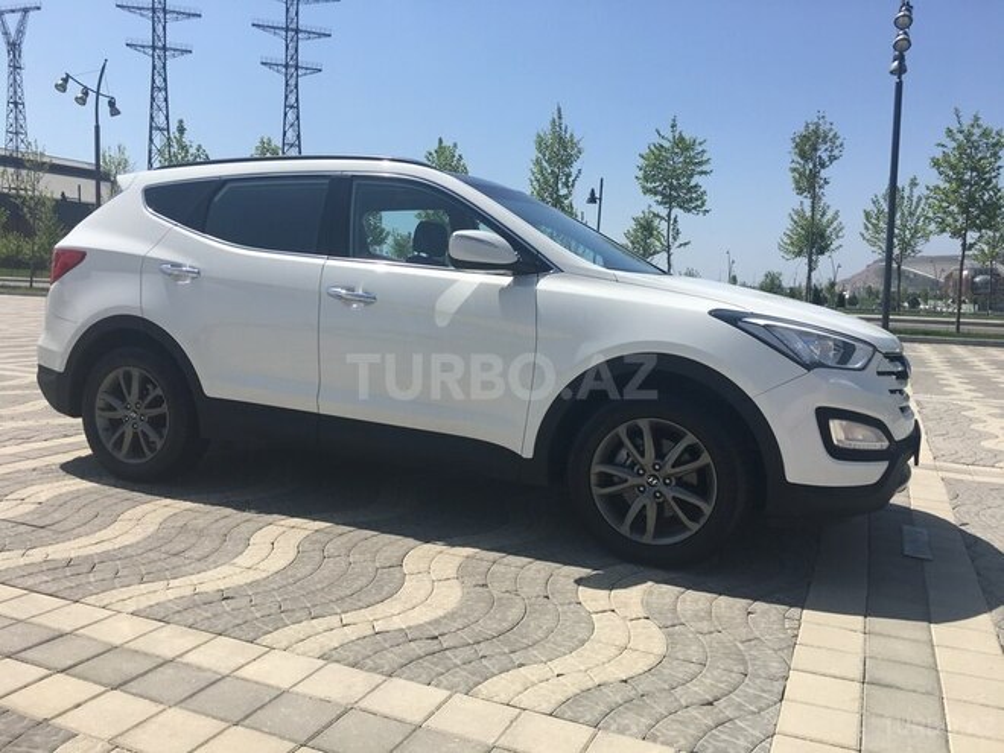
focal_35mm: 29
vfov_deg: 48.2
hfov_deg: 61.7
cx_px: 502
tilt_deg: -6.2
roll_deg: -2.0
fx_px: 841
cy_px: 376
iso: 25
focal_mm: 4.15
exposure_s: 1/2198
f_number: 2.2
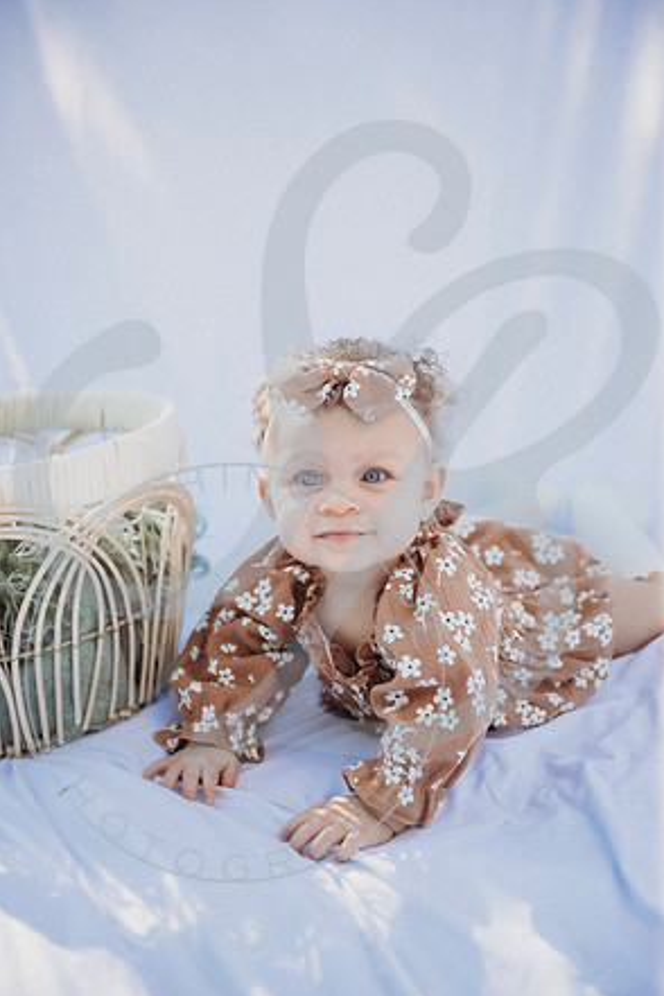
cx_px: 337
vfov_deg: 38.9
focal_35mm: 51
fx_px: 1411
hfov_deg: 26.5
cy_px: 501
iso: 200
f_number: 2.8
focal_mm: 50
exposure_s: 1/400
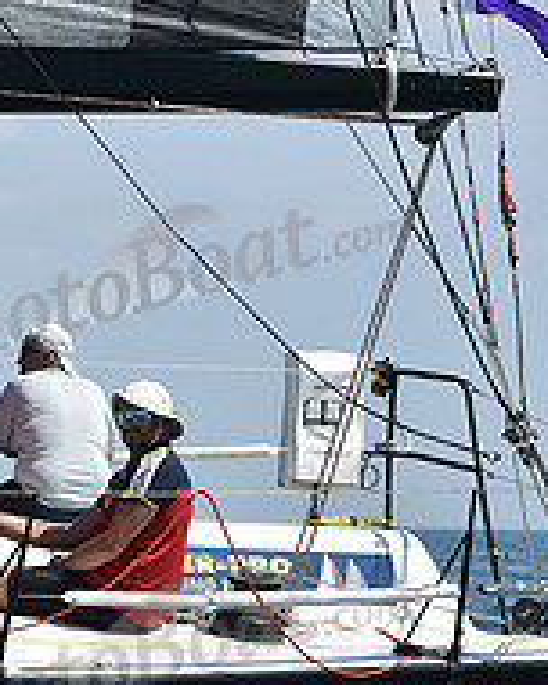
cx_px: -281
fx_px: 5332
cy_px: 517
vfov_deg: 7.3
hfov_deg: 5.8
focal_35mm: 263
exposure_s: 1/1250
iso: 250
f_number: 8
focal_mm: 92
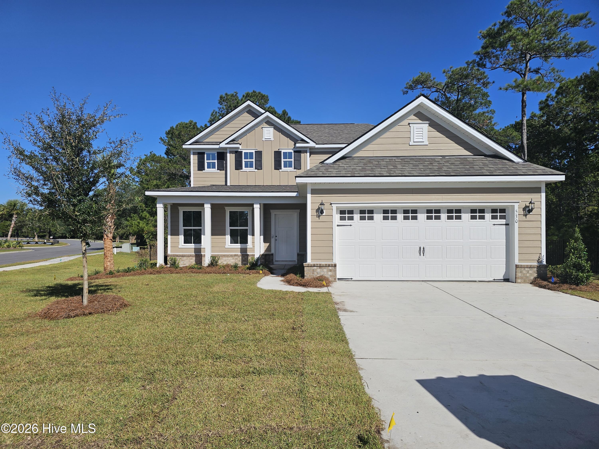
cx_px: 300
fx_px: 398
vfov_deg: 58.9
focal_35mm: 23
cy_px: 224
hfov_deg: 73.9
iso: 10
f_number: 1.7
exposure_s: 1/1668
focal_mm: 6.3
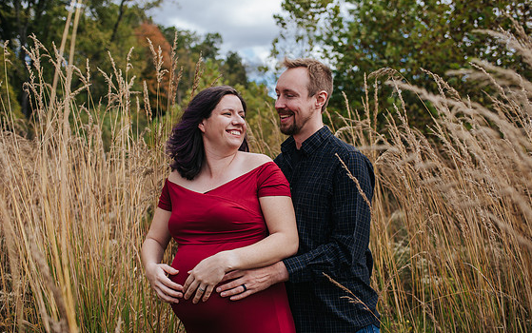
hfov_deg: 52.7
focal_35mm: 37
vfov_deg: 34.5
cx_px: 257
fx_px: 537
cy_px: 162
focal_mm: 35
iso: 125
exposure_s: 1/800
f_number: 3.2
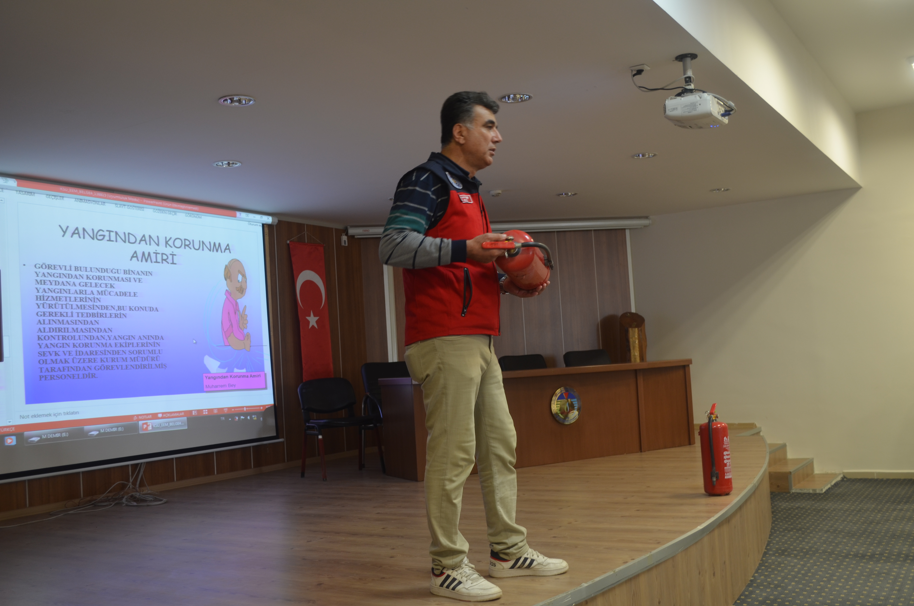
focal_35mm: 36
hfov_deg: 53.2
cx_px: 457
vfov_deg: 36.7
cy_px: 303
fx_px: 912
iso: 200
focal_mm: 24
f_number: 4
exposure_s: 1/10
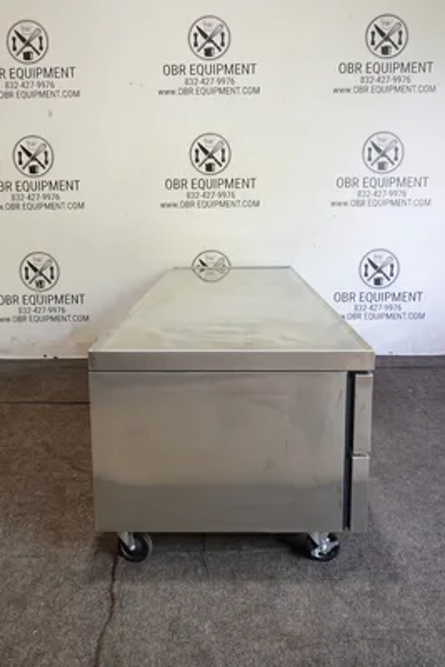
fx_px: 722
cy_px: 334
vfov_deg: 49.5
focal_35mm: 39
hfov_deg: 34.2
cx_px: 222
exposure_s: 1/8
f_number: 3.5
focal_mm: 14.4
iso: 100
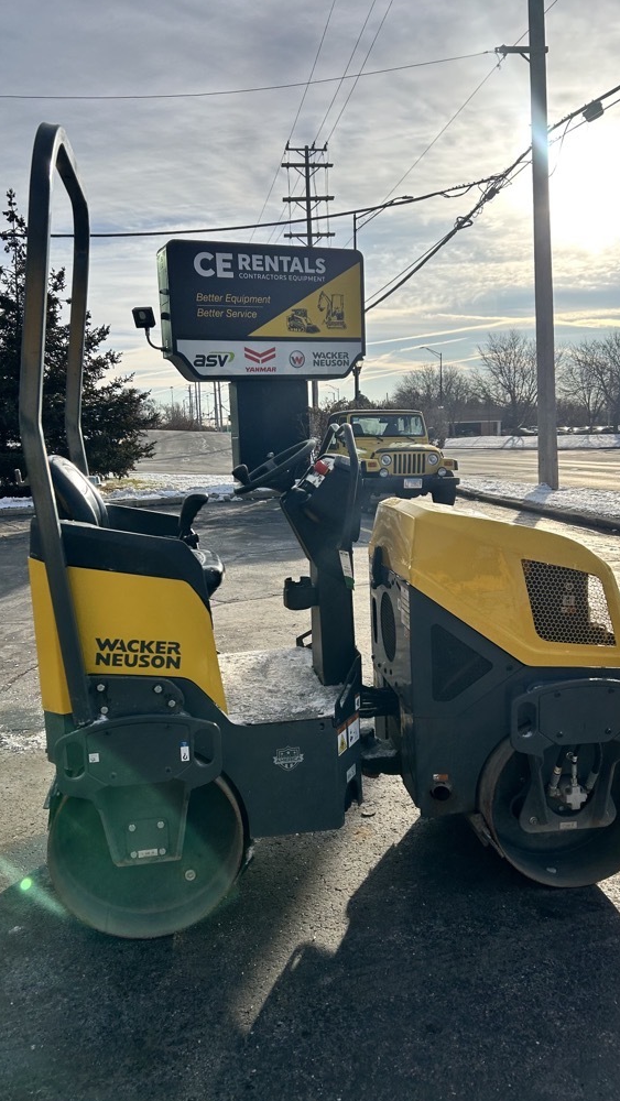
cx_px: 306
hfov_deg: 40.2
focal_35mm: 29
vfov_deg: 66.1
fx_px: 847
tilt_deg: -5.8
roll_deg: +0.0
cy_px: 553
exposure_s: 1/5587
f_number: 1.5
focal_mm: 5.7
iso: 50
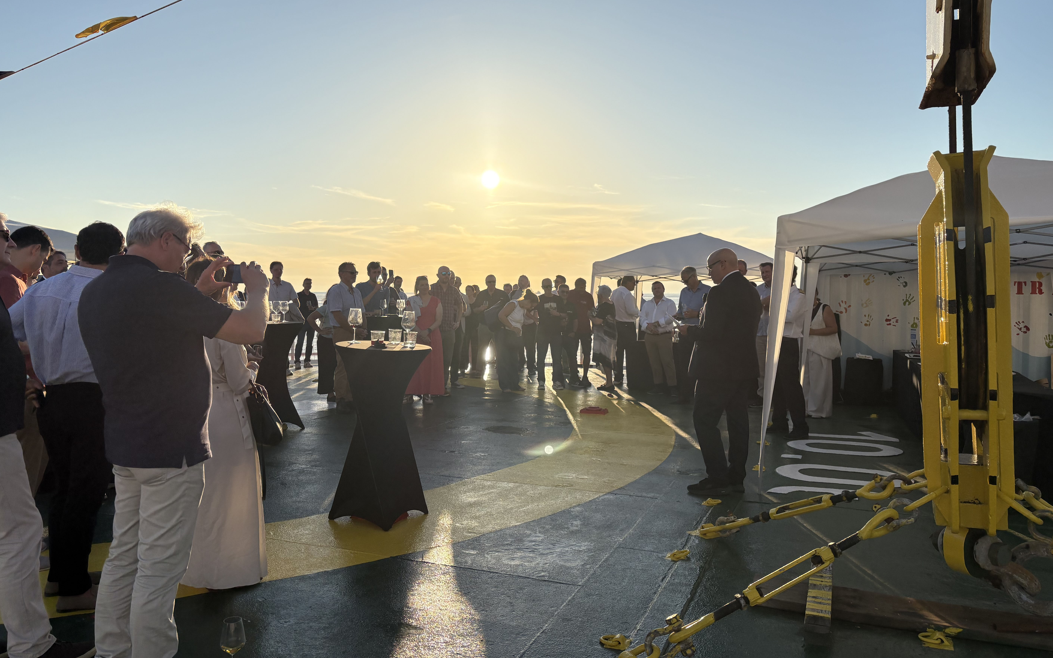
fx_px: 804
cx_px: 522
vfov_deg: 44.5
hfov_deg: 66.5
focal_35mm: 28
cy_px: 315
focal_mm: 5.96
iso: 50
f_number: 1.6
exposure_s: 1/7813
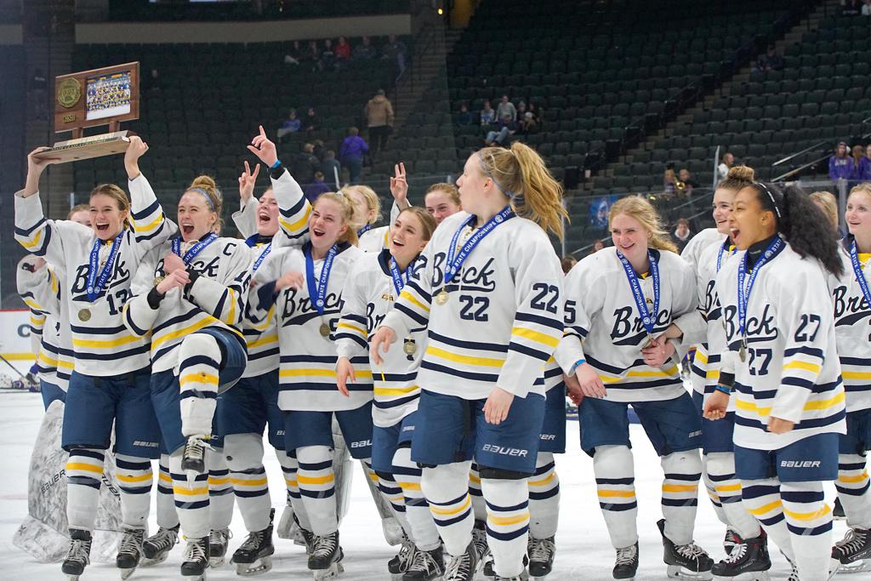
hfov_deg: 19.5
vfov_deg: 13.0
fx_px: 2541
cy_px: 290
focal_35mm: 105
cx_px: 436
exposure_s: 1/250
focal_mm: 70
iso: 1600
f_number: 5.6
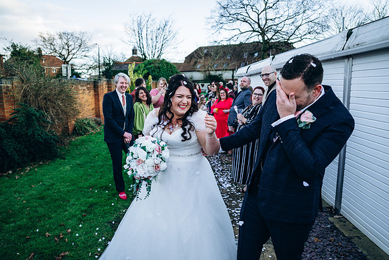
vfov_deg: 53.2
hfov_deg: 73.7
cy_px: 130
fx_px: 259
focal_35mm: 24
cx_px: 194
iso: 250
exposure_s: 1/400
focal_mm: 24
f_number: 3.2
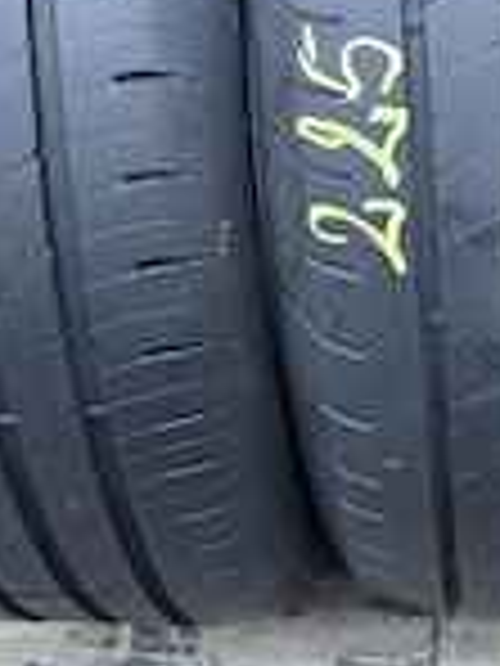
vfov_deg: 29.6
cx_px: 230
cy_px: 40
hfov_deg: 23.6
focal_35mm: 62
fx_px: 1194
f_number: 1.7
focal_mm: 6.3
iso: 640
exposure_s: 1/101
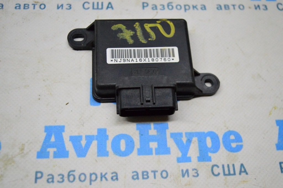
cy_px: 94
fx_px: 353
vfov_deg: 29.8
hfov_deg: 43.6
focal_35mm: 45
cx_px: 142
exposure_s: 1/1000
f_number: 4.2
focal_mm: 30
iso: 6400
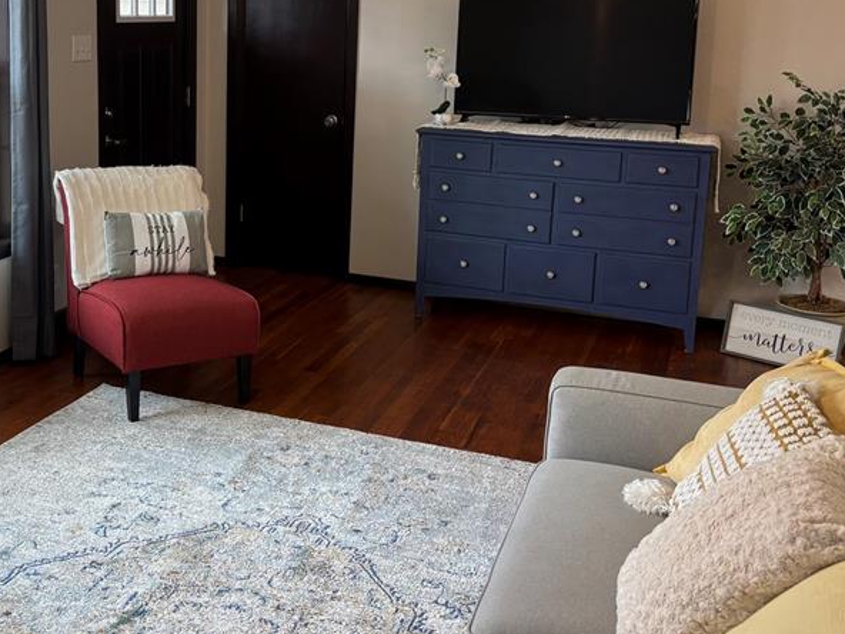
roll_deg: -0.8
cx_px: 264
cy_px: 176
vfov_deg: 31.7
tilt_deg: -9.9
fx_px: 1098
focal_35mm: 45
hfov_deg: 41.4
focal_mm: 5.96
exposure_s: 1/120
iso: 80
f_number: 1.6
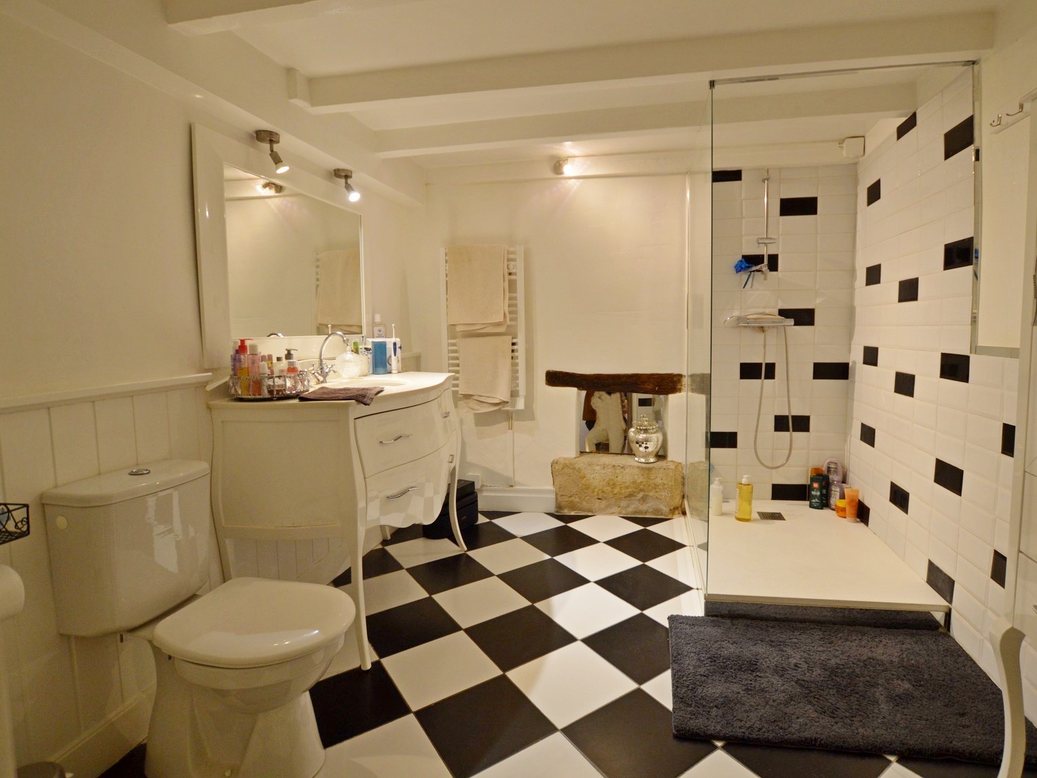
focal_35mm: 17
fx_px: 509
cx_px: 557
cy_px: 372
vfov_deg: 74.7
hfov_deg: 90.9
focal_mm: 10
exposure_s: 1/60
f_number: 3.5
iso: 640
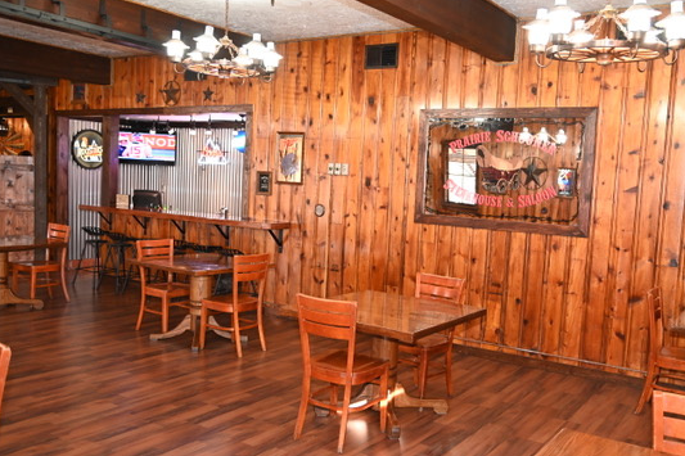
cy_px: 234
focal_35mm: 36
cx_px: 379
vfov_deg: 36.8
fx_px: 685
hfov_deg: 53.0
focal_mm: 30
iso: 3200
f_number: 4
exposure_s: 1/60
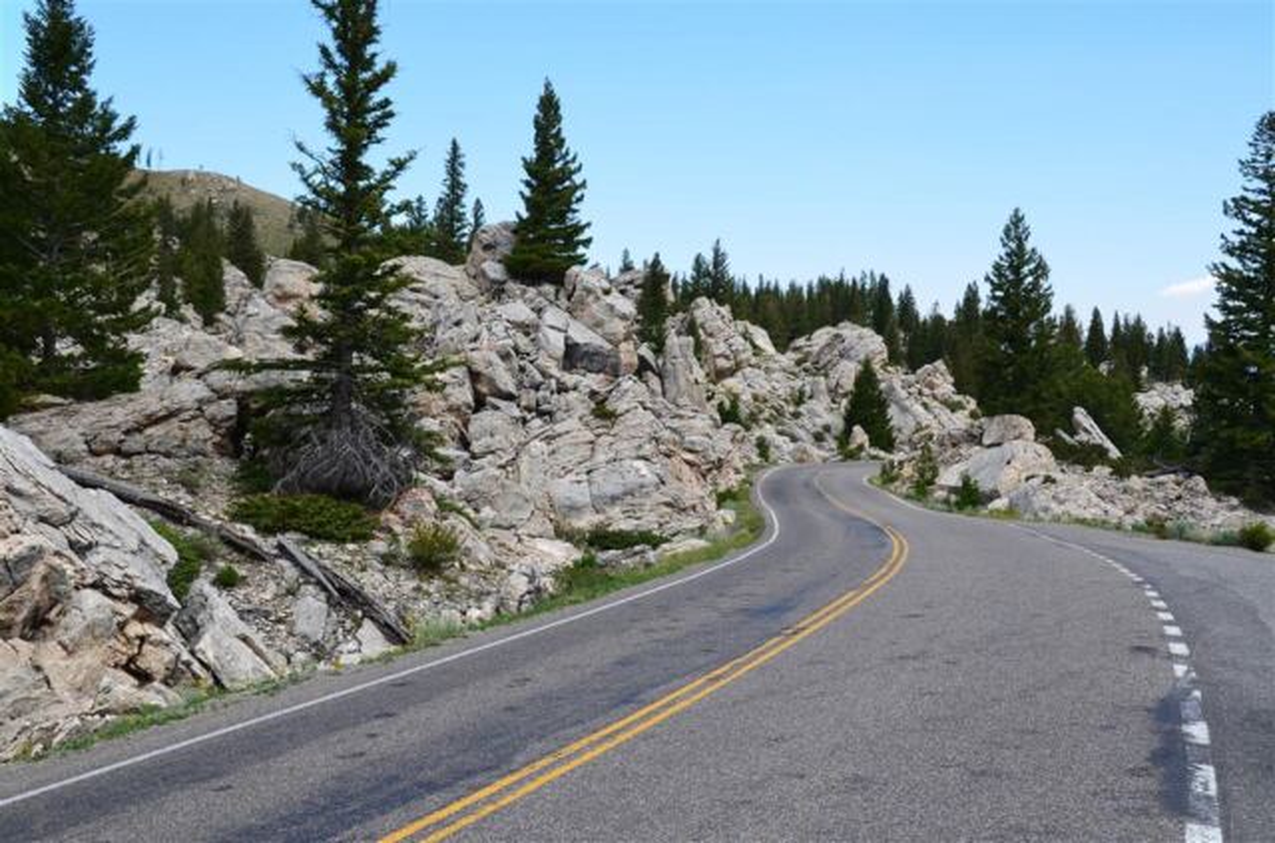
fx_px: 1378
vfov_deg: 34.0
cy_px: 422
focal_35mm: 39
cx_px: 638
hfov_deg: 49.7
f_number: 11
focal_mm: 26
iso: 180
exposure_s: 1/125
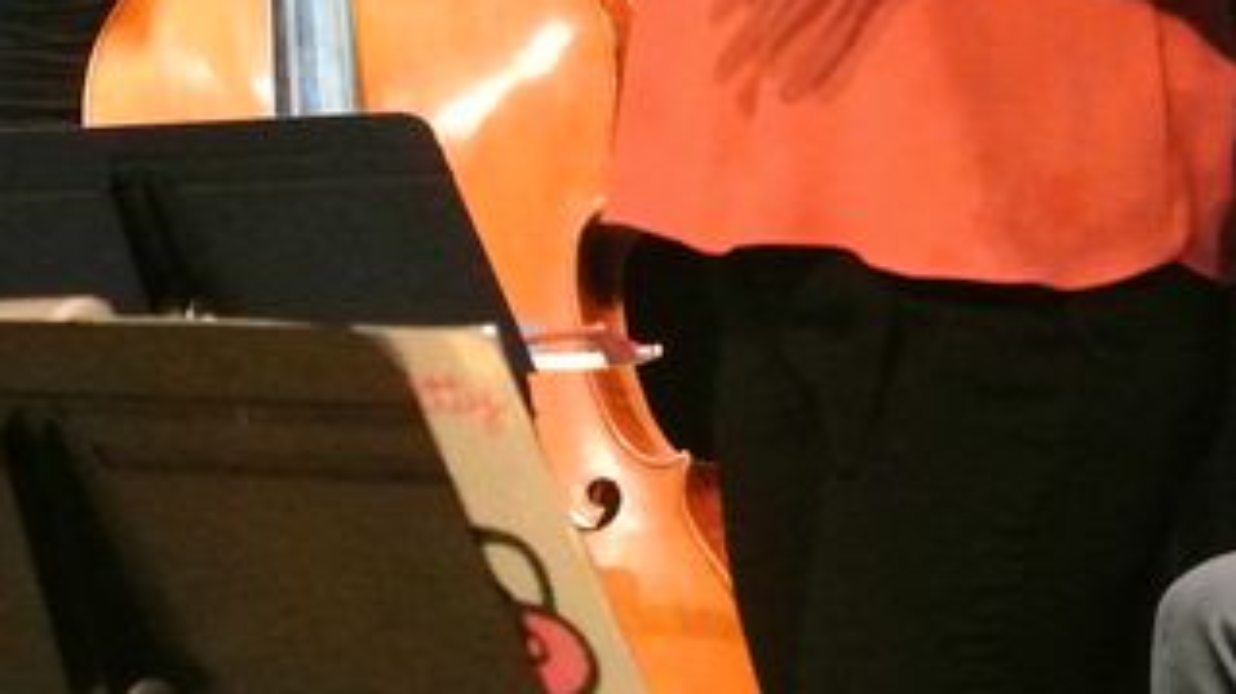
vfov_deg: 4.5
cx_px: 1240
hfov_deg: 7.9
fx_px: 8876
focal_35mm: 271
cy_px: -312
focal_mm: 38.5
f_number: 4.5
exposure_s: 1/60
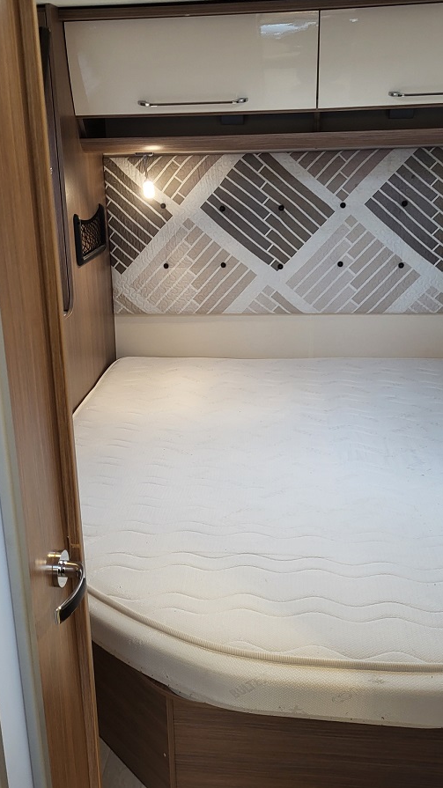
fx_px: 794
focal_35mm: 38
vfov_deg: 52.8
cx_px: 216
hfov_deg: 31.2
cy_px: 394
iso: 200
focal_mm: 5.4
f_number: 1.8
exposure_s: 1/50
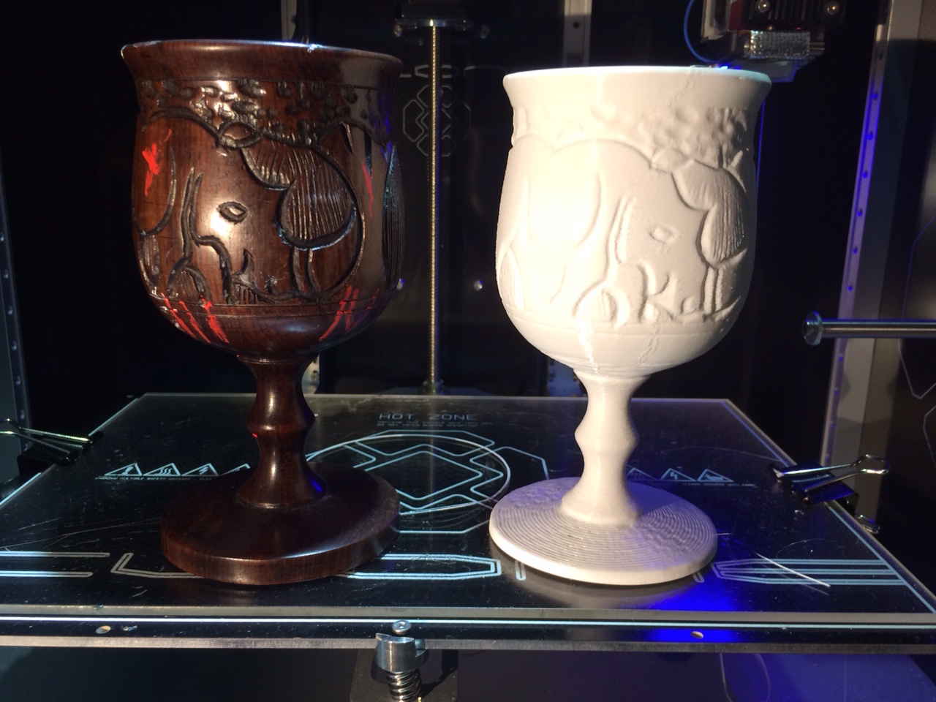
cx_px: 468
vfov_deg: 48.2
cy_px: 351
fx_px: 784
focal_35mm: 29
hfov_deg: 61.7
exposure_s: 1/30
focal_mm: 4.15
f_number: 2.2
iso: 64
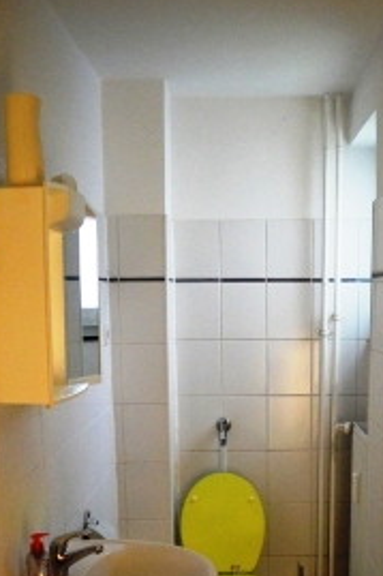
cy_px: 435
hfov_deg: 29.6
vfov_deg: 42.2
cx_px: 257
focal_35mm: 45
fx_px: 719
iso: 3200
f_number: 3.5
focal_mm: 18
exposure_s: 1/100
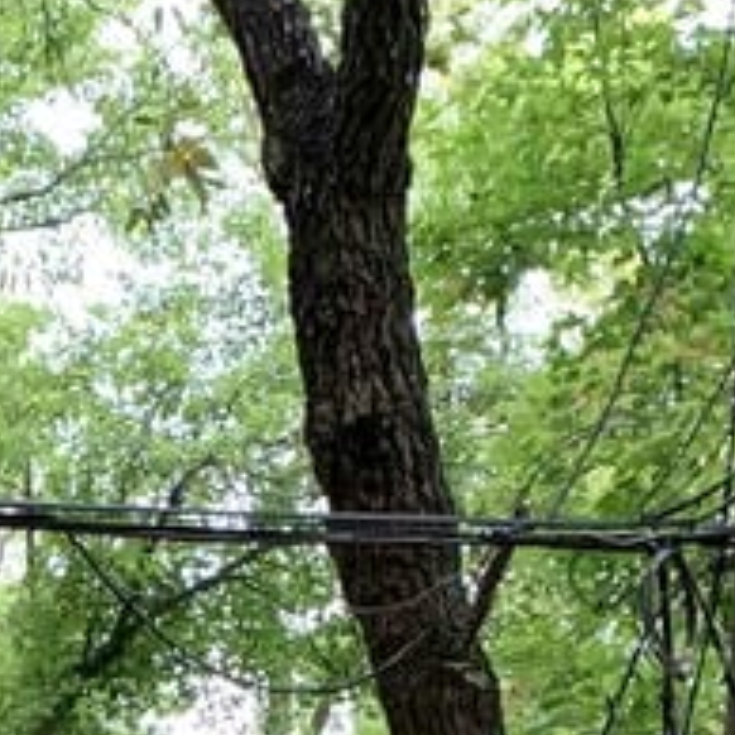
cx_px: -489
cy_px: 1474
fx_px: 3411
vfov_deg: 11.1
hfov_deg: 11.6
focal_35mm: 142
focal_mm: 4.25
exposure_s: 1/121
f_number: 1.8
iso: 64
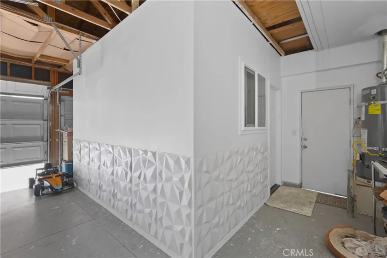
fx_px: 172
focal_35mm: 16
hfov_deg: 96.7
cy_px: 129
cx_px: 194
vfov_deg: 73.7
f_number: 5.6
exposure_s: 1/15
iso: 1250
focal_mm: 16
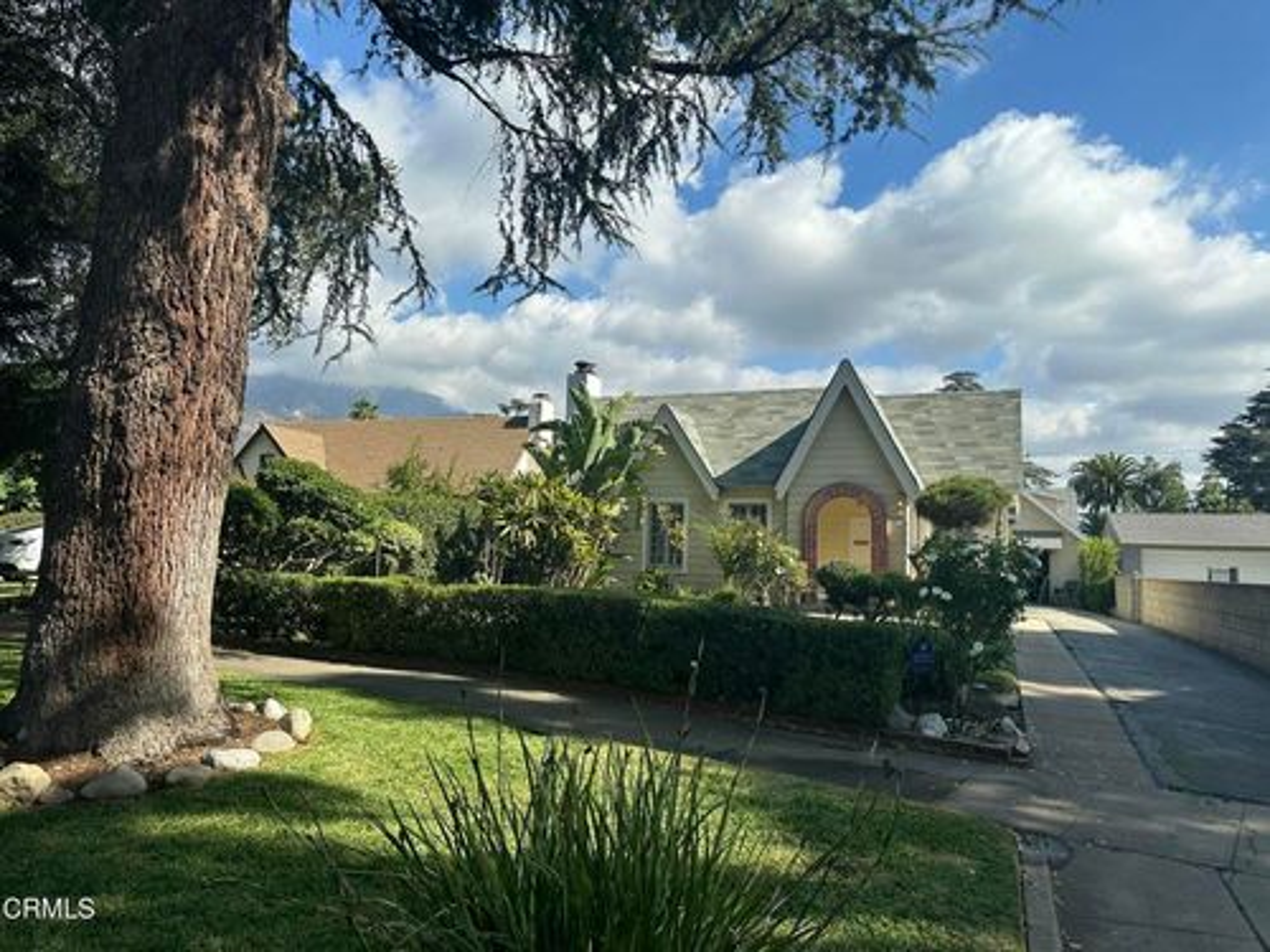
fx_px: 881
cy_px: 476
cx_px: 635
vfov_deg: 56.8
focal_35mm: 24
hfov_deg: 71.6
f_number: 1.78
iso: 80
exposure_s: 1/4545
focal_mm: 6.86
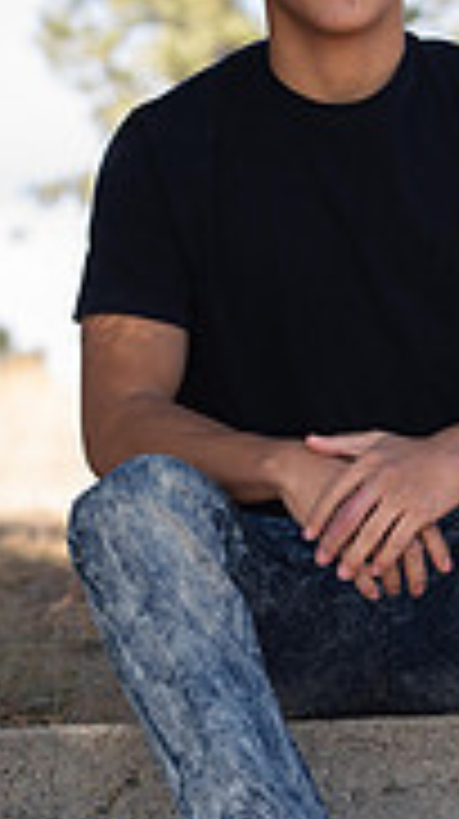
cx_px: 342
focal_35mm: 220
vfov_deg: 9.8
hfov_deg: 5.5
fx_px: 4773
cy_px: 351
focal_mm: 85
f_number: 4
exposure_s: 1/125
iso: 31
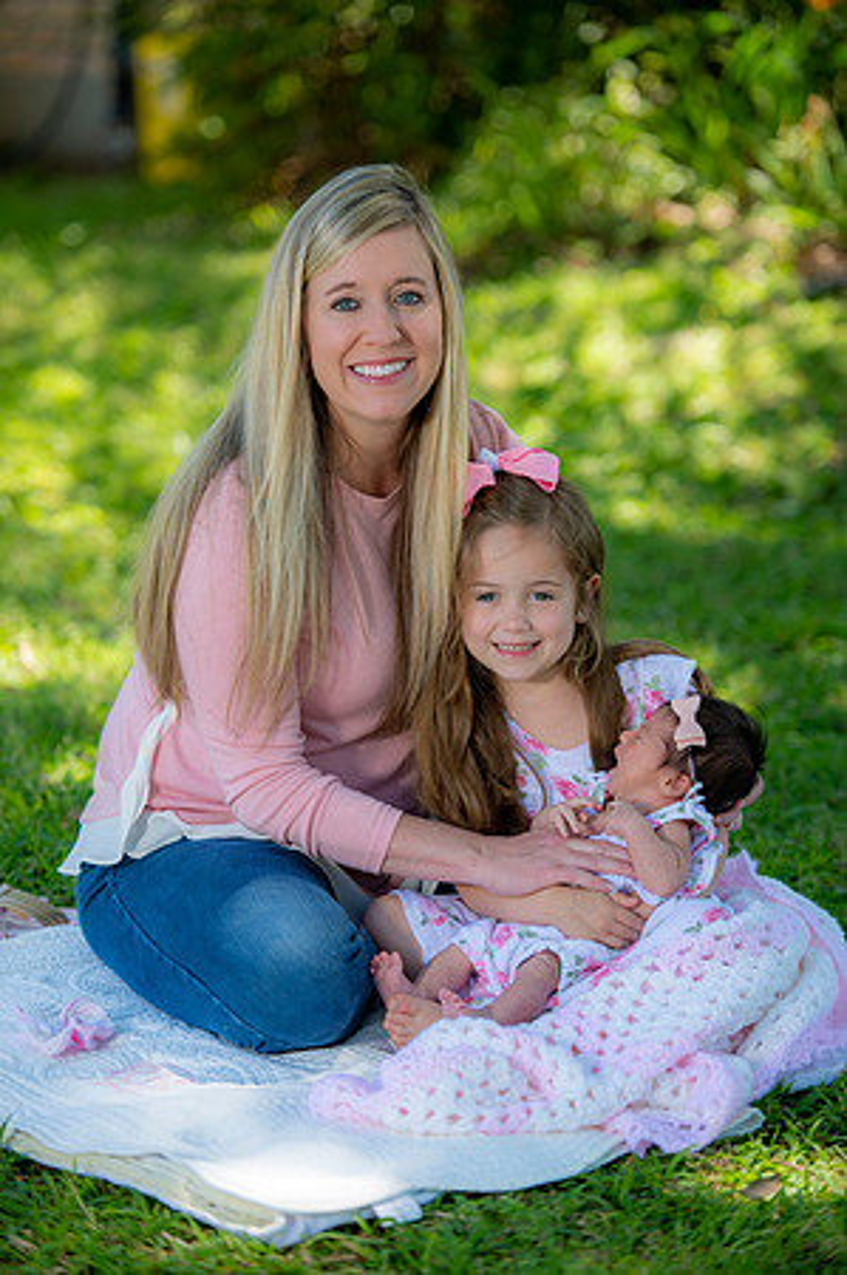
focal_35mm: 130
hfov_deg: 10.5
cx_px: 424
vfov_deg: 15.8
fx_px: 4598
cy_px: 638
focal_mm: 130
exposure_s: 1/250
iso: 100
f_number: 2.8
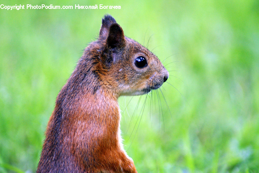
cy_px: 86
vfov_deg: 3.3
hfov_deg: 4.9
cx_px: 130
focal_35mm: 420
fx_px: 3025
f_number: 5.6
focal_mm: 280
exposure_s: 1/80
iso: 400
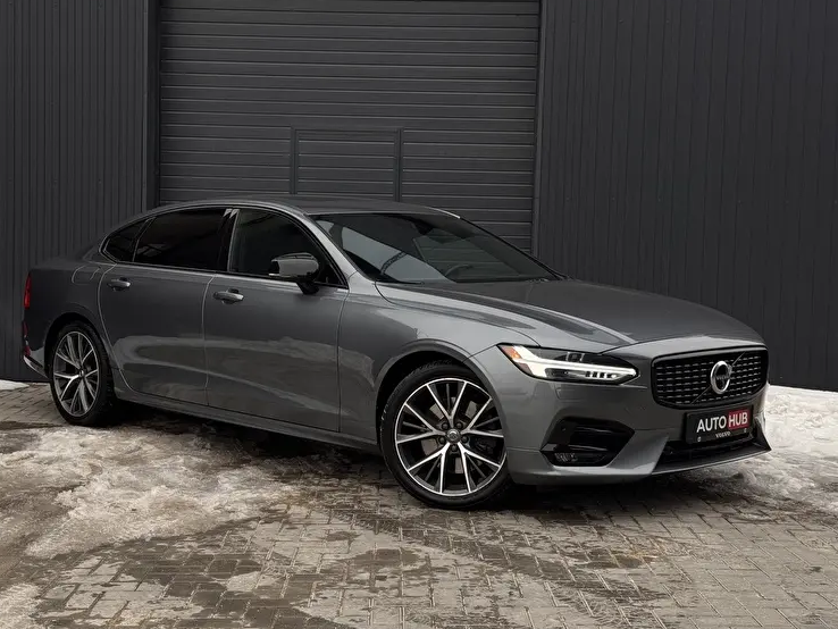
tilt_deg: -3.5
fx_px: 1259
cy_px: 314
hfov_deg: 36.8
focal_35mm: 52
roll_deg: -0.6
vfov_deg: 28.0
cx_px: 402
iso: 64
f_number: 1.78
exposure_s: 1/1724
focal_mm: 6.76
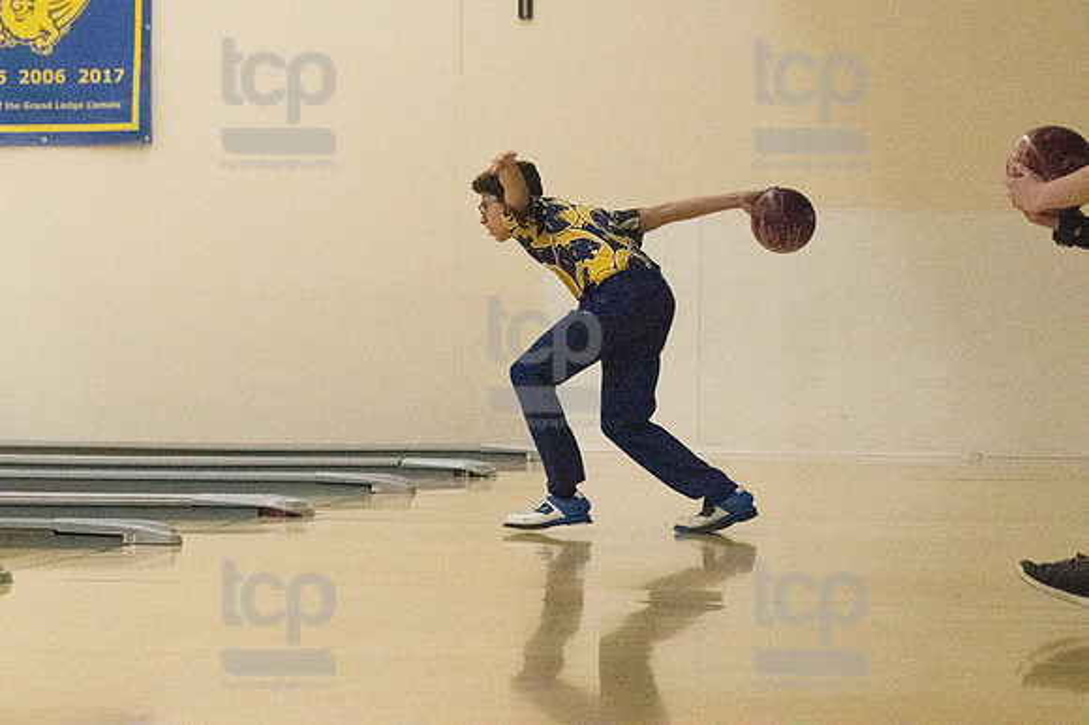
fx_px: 3718
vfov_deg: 11.1
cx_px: 544
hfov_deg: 16.7
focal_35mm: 123
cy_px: 362
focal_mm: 82
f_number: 4.5
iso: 10000
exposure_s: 1/1250
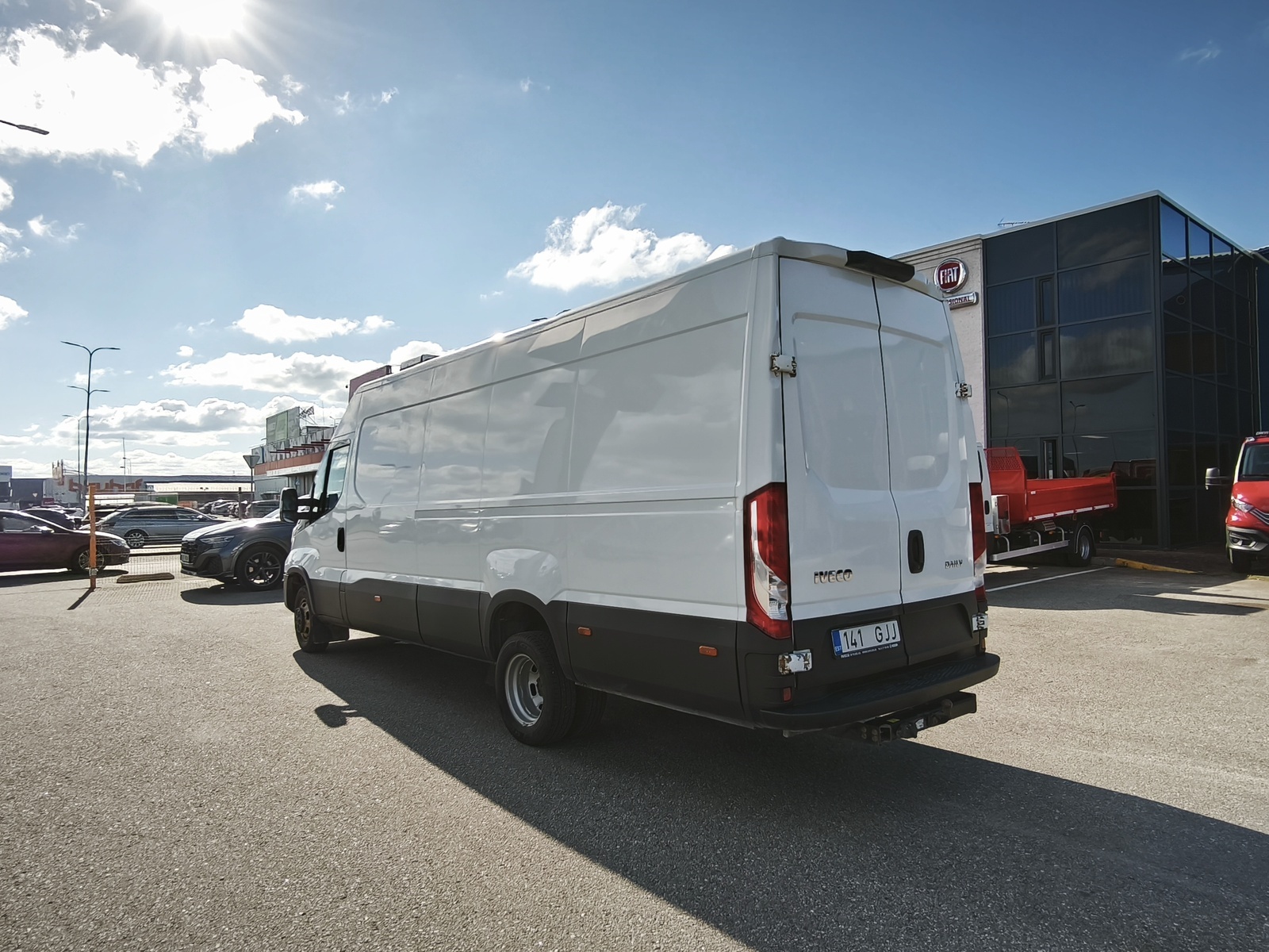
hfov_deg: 73.9
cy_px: 476
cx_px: 634
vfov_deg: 58.9
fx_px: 843
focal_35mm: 23
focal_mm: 1.91
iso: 50
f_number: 2.2
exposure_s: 1/381
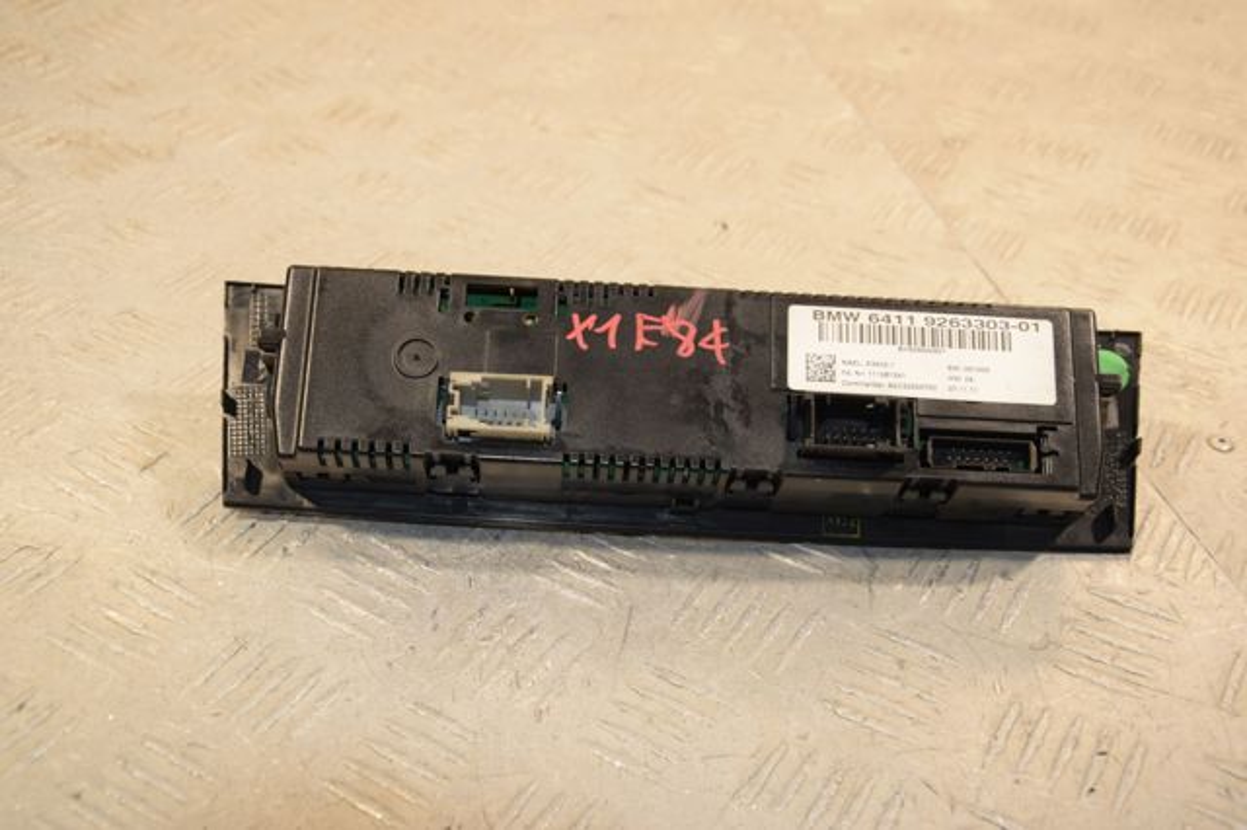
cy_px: 415
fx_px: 1662
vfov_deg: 28.0
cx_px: 624
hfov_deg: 41.1
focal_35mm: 48
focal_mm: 32
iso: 800
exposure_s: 1/200
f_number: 6.3
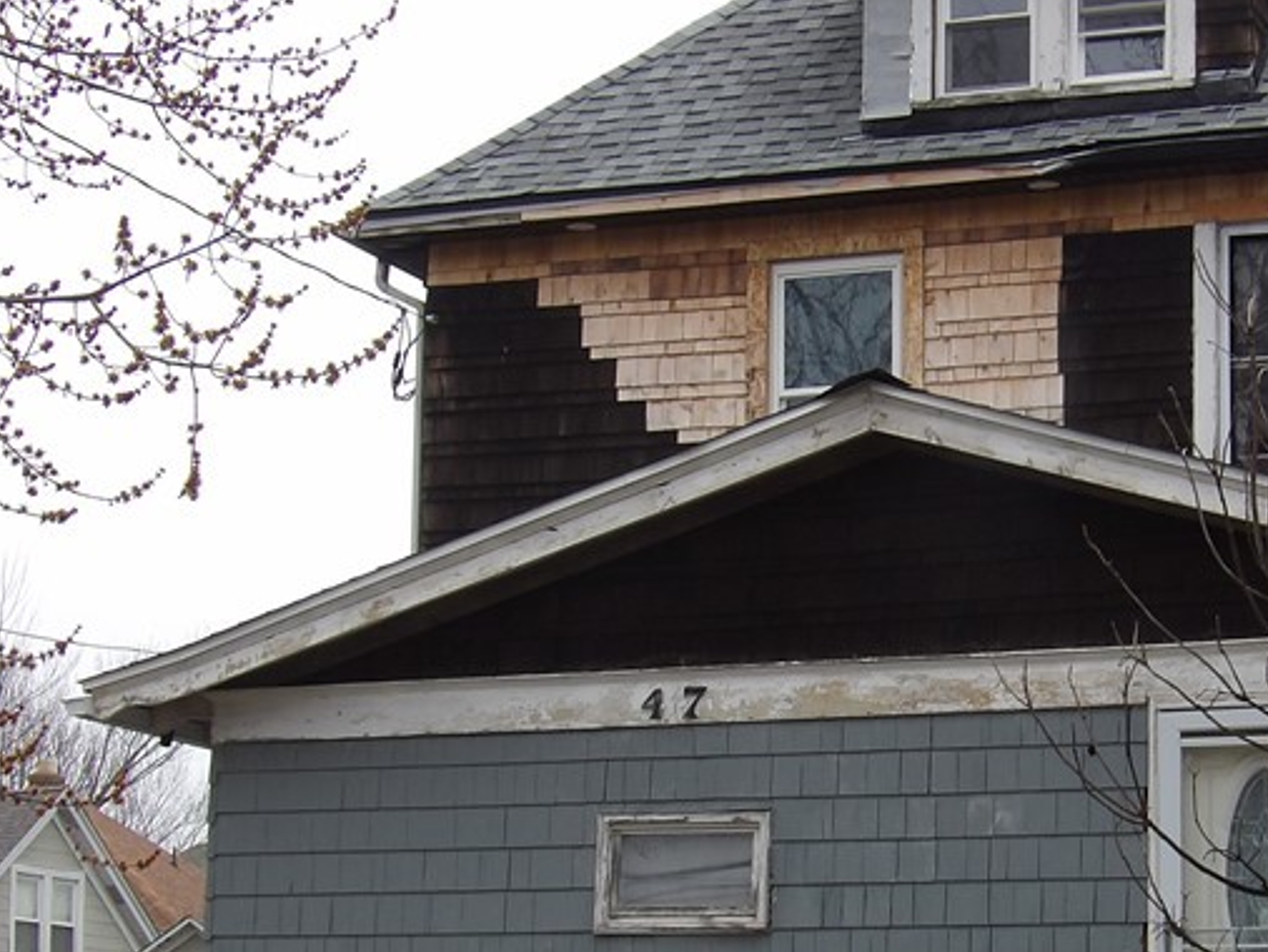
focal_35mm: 93
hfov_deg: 21.0
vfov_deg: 15.9
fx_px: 3408
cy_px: 679
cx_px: 900
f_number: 5.4
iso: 100
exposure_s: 1/61
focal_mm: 8.2
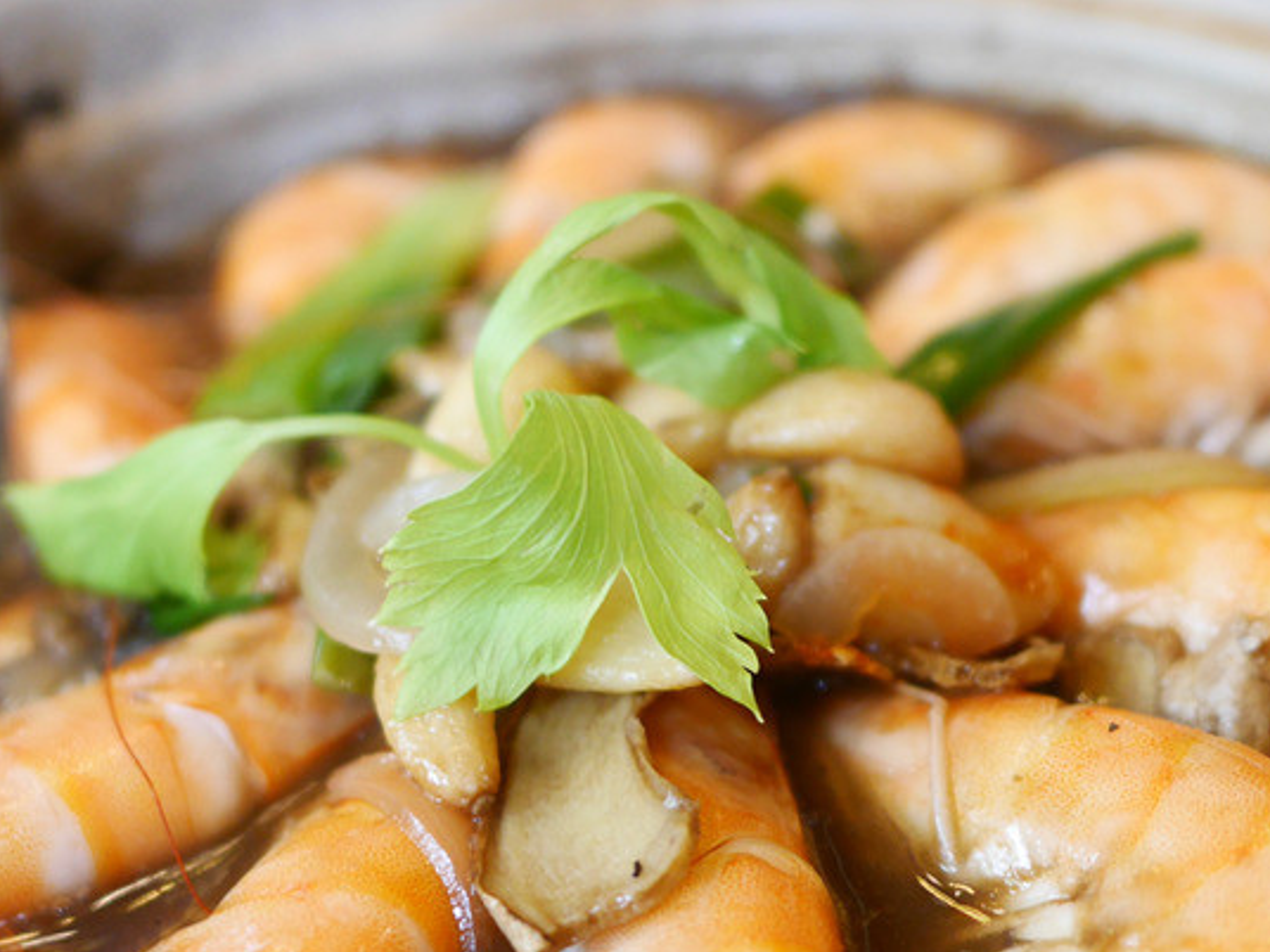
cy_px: 677
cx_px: 689
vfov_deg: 25.9
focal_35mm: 56
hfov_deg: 34.3
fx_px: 2055
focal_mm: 15
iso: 800
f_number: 1.7
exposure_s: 1/60
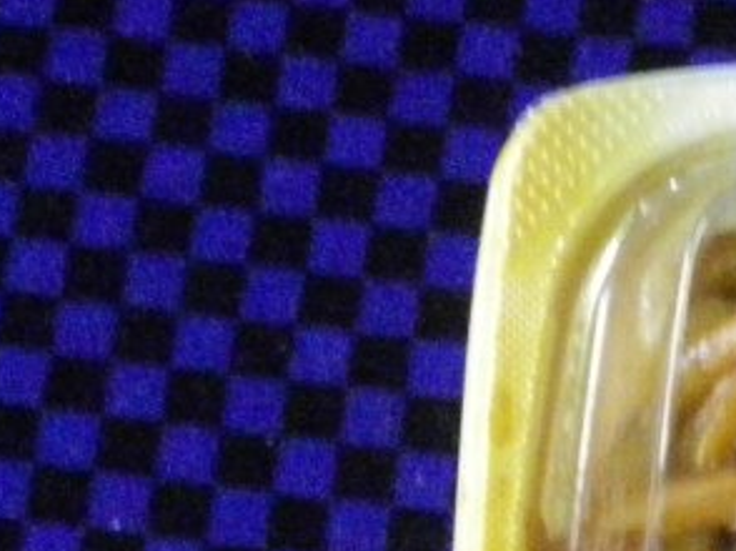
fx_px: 2592
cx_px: 986
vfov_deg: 11.4
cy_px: 959
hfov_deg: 15.3
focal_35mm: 122
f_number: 3.8
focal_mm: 6.2
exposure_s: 1/20
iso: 800
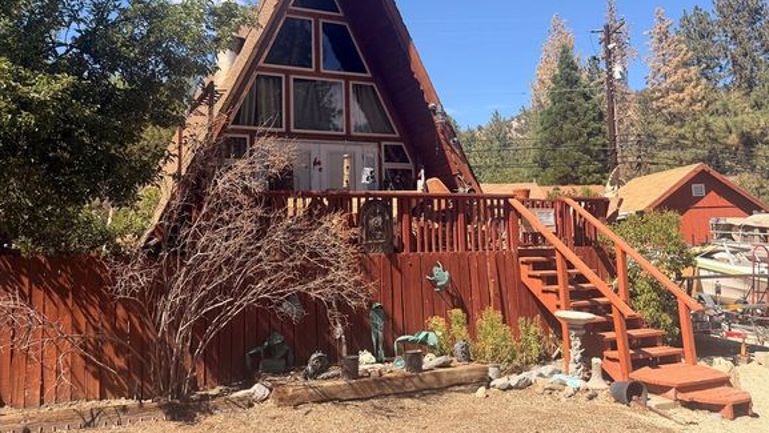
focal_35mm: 29
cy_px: 164
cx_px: 351
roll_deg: +2.1
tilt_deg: +9.0
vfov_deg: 40.0
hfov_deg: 65.9
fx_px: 592
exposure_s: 1/2525
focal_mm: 6.76
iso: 80
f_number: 1.78
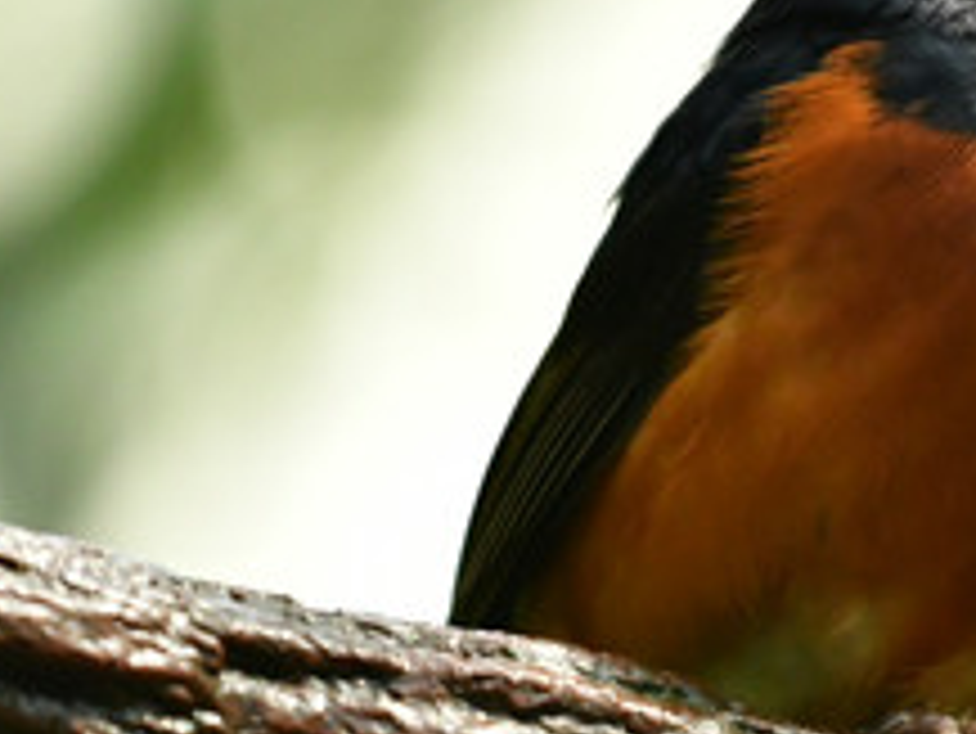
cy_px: 480
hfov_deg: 1.7
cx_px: 976
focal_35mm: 1136
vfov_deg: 1.3
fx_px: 32047
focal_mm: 200
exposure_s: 1/1000
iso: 2000
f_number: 2.8
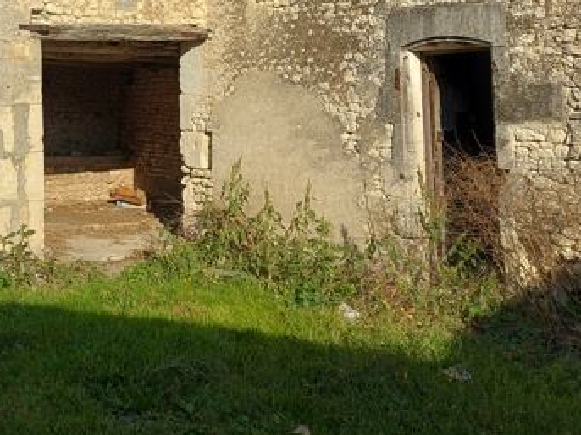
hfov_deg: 32.6
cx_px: 56
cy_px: -17
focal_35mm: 56
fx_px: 940
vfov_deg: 24.7
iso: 32
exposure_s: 1/1361
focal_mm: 5.23
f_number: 1.8
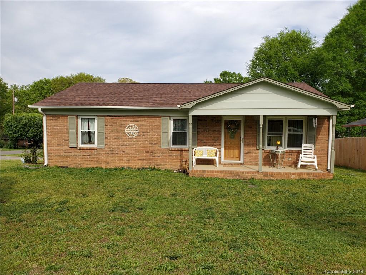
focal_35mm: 26
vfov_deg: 53.1
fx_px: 275
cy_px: 138
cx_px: 183
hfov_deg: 67.3
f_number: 2.4
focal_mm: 4.3
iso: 50
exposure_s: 1/1114
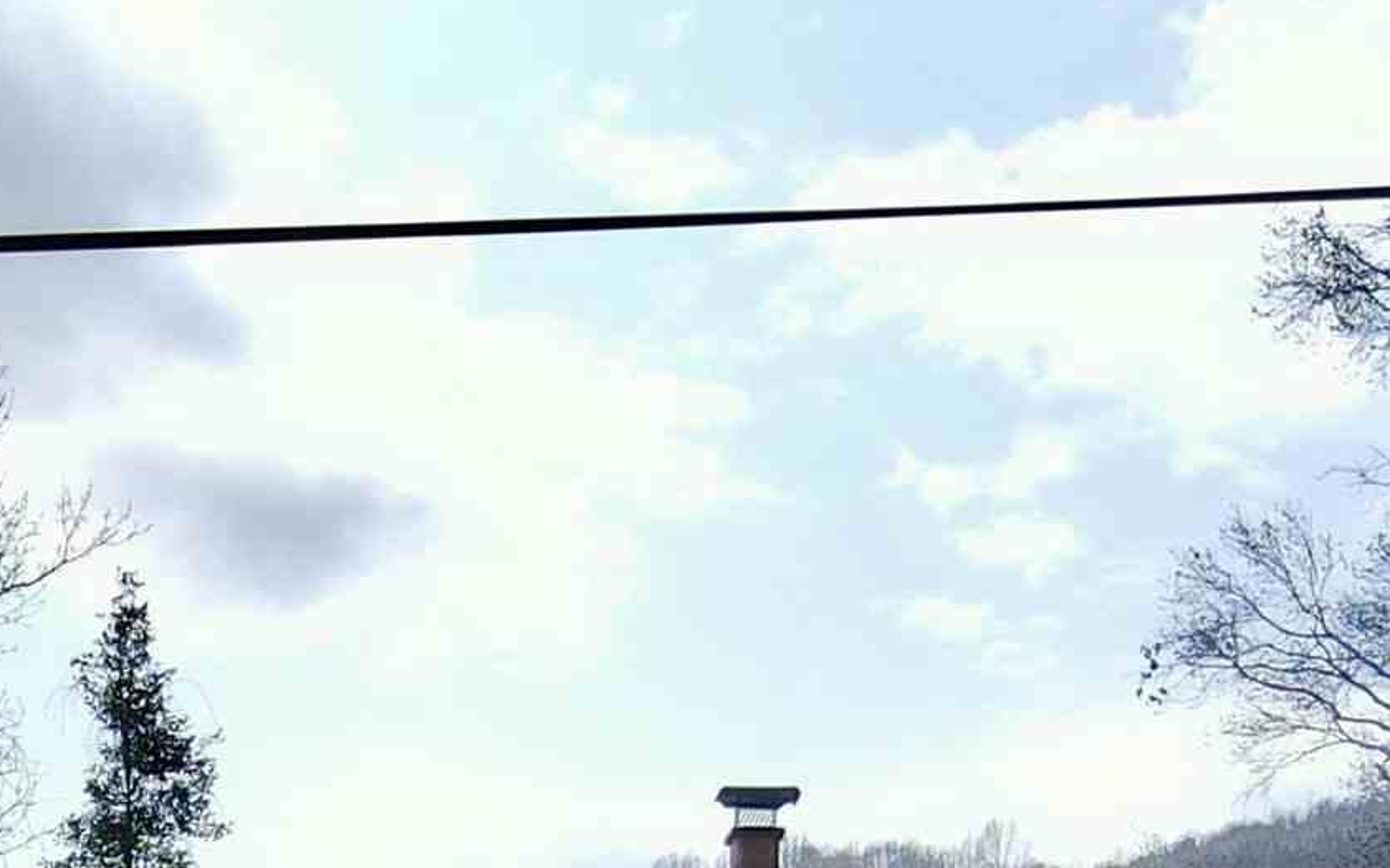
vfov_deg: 12.3
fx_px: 3523
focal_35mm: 93
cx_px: -38
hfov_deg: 21.4
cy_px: 1794
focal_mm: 4.5
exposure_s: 1/800
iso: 100
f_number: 2.8
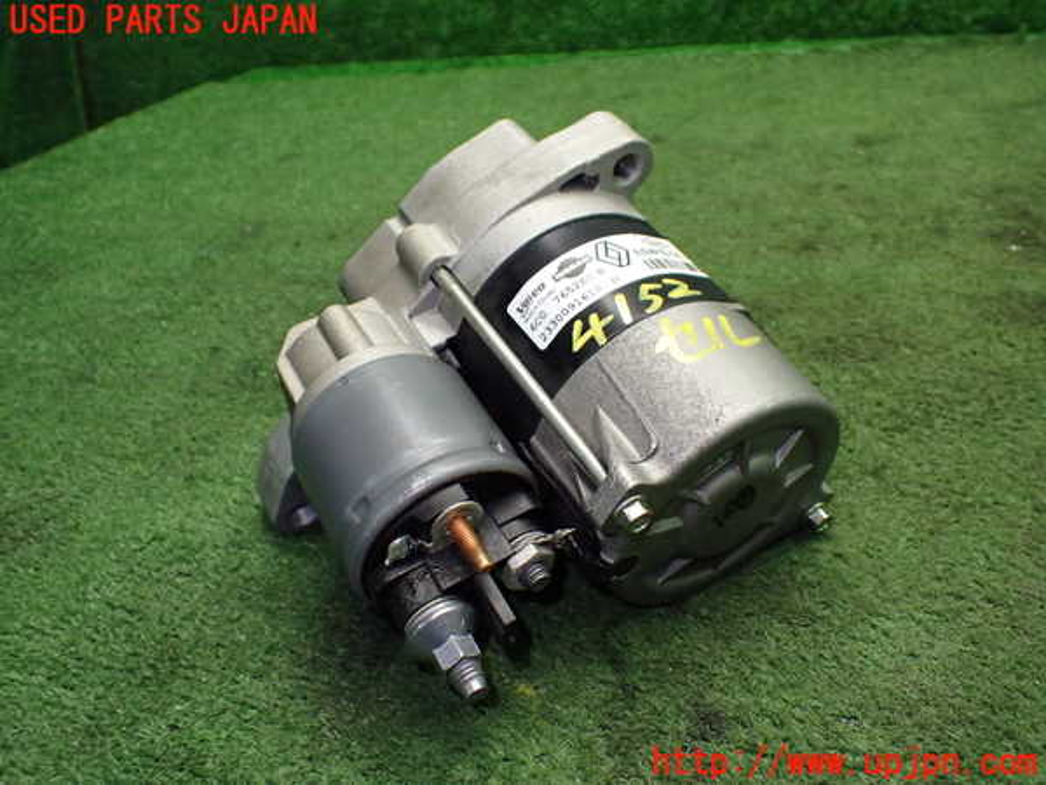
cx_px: 523
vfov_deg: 46.8
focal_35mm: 30
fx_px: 907
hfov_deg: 60.0
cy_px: 392
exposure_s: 1/125
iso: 640
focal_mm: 5.4
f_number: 2.3
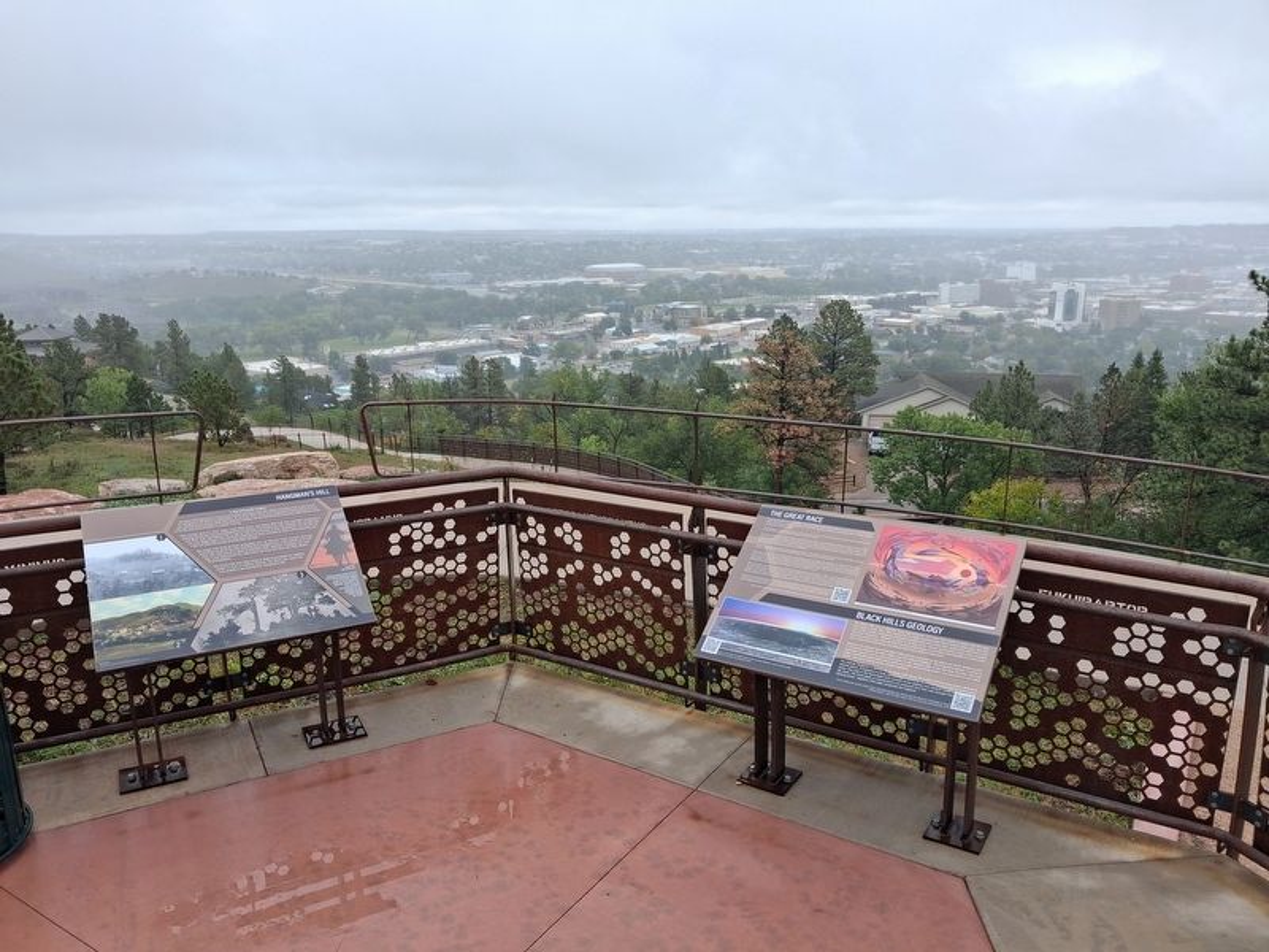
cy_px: 476
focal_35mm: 27
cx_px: 634
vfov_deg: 51.4
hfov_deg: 65.3
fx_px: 990
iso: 25
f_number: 1.8
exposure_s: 1/208
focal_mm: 4
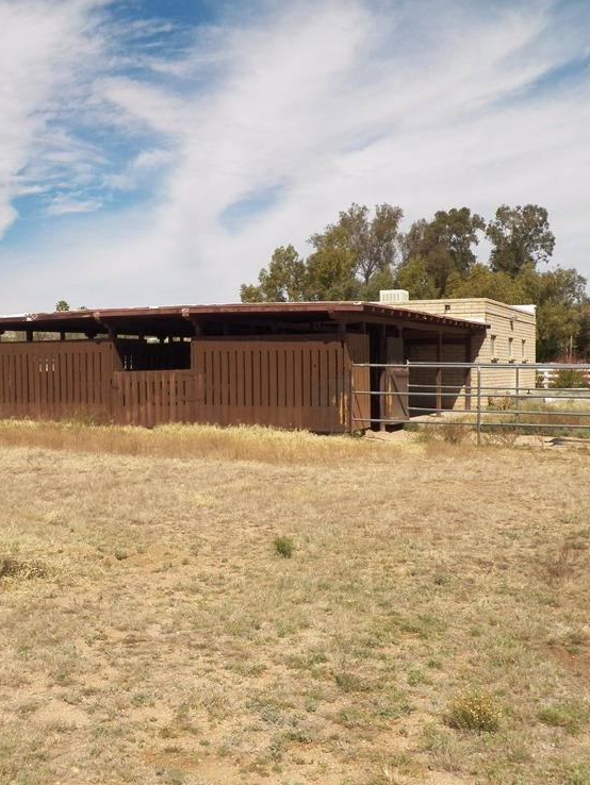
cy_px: 397
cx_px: 194
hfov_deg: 34.0
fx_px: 954
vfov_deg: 44.8
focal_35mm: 42
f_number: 5
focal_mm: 5.5
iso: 125
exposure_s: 1/1250
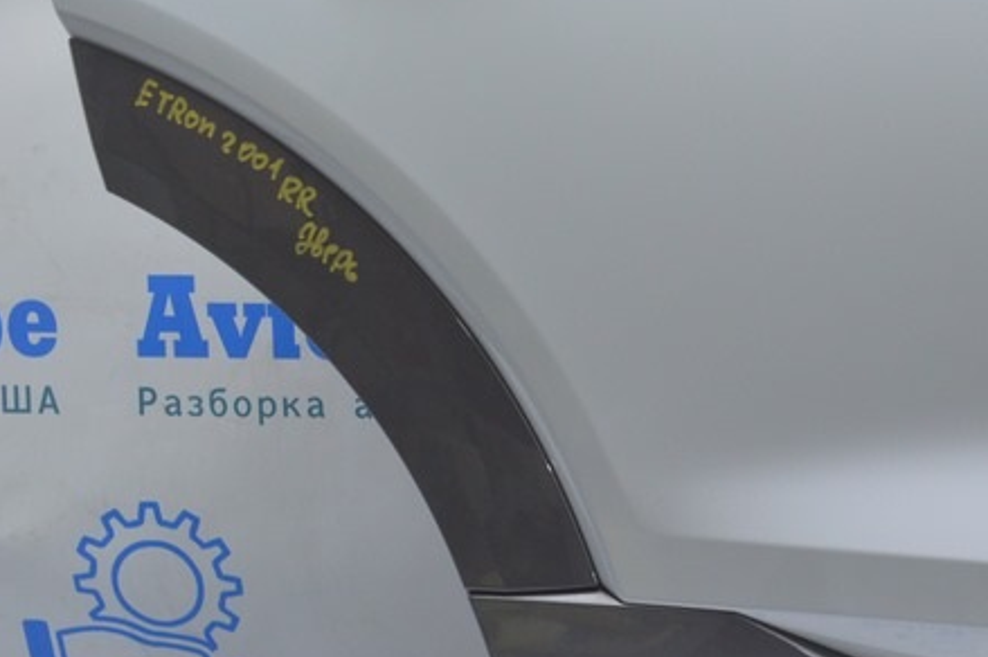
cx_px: 970
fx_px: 1728
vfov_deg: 21.4
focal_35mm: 63
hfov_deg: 29.9
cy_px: 210
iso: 400
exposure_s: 1/20
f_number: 5.6
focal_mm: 18
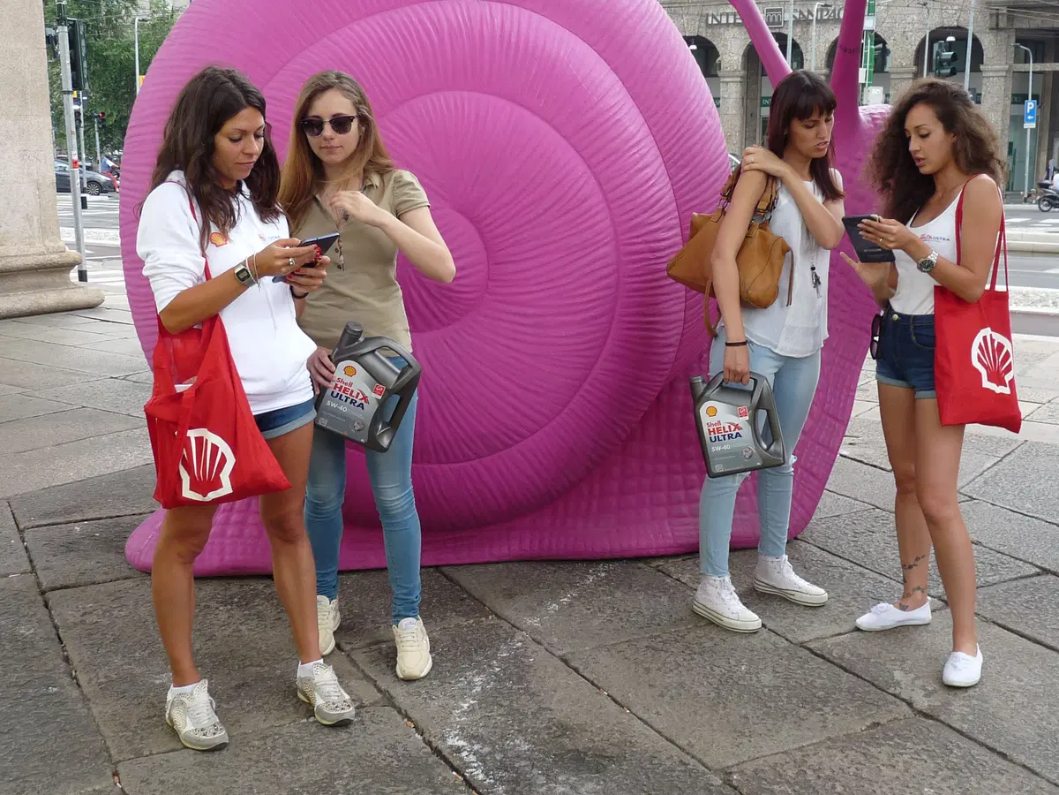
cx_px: 530
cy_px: 398
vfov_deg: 36.8
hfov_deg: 47.9
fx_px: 1193
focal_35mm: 39
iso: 100
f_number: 2.8
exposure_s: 1/125
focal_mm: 4.8
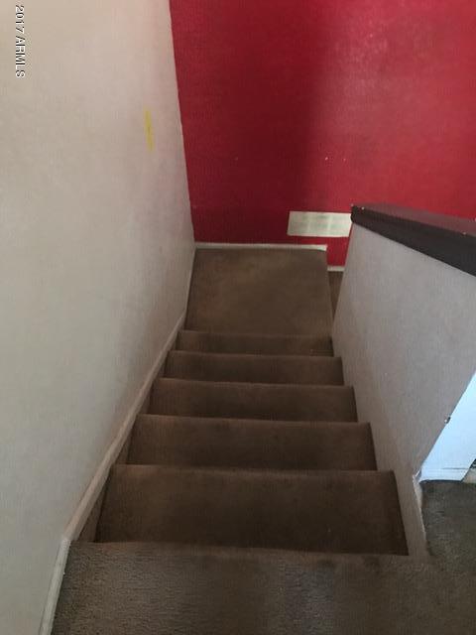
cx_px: 238
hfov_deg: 49.7
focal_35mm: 28
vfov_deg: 63.4
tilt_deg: -49.1
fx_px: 513
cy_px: 318
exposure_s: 1/4
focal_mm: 3.99
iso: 125
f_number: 1.8
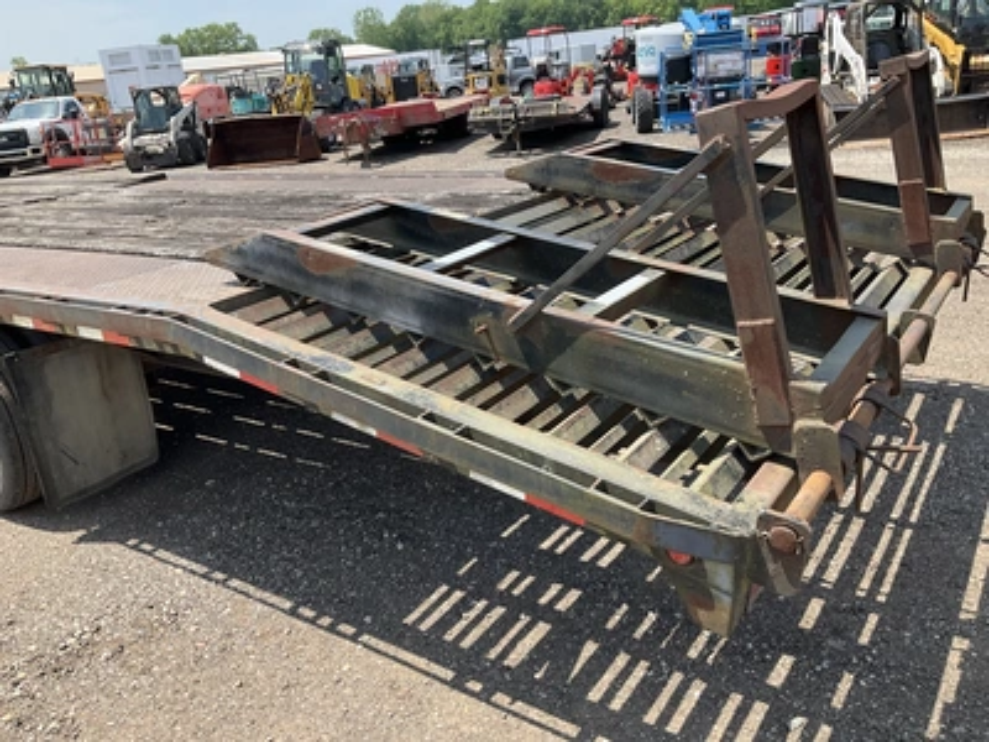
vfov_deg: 48.2
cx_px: 494
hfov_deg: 61.7
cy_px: 371
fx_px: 829
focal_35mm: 29
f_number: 1.8
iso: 25
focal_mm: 3
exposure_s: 1/739
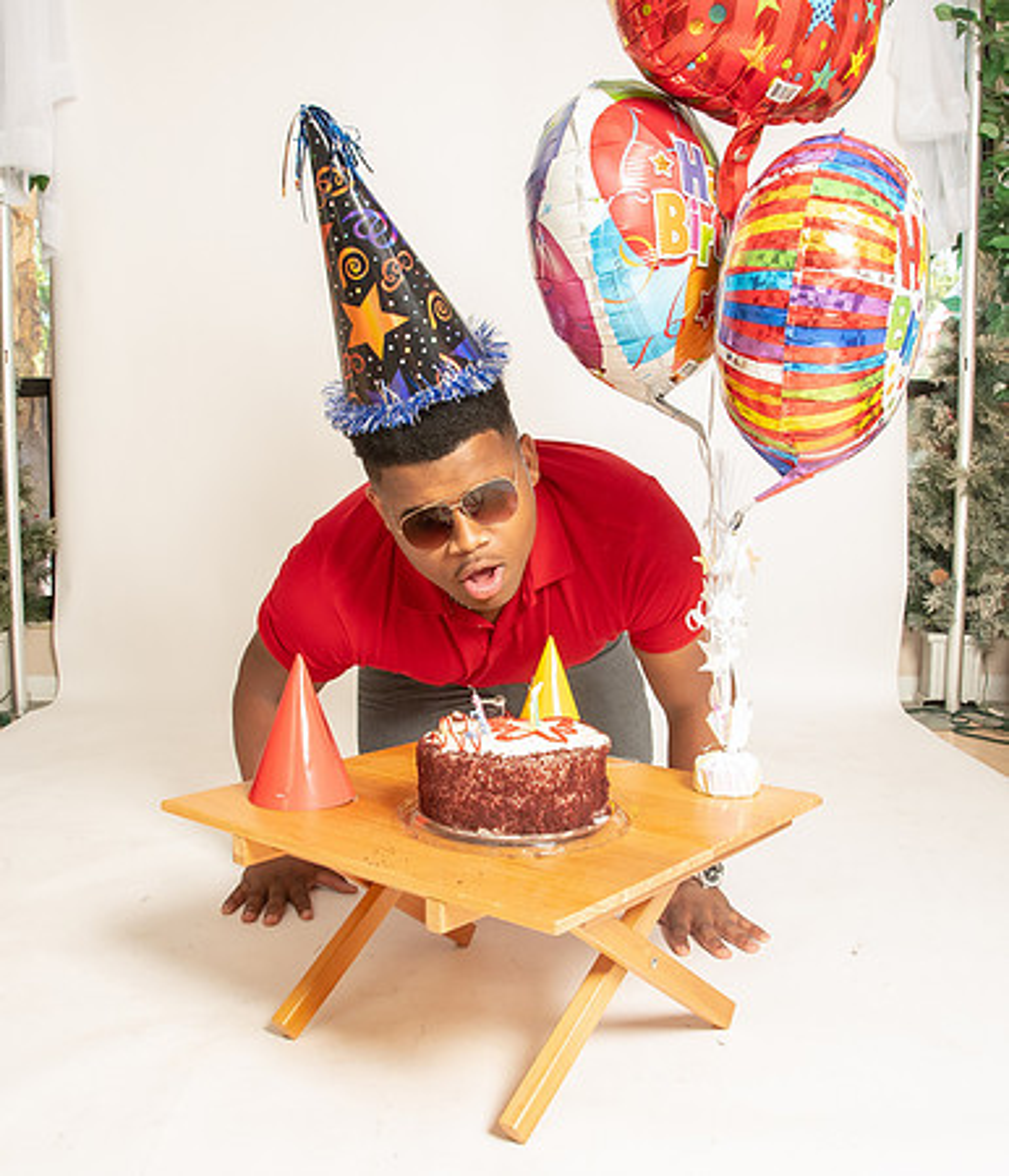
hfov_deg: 46.4
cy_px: 588
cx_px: 496
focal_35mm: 33
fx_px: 1177
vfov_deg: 53.1
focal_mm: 24
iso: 2500
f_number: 10
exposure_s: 1/125
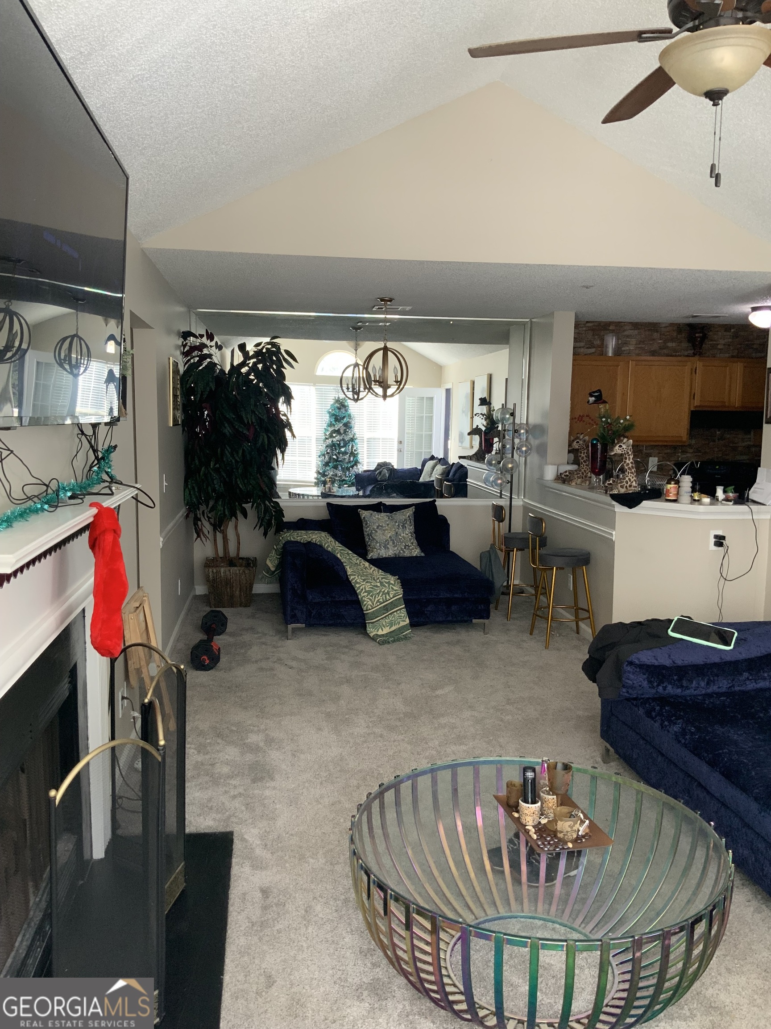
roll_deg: -0.9
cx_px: 386
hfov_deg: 48.2
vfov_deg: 61.7
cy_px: 514
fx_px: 861
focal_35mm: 29
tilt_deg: -7.4
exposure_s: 1/60
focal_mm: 3
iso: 80
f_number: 1.8
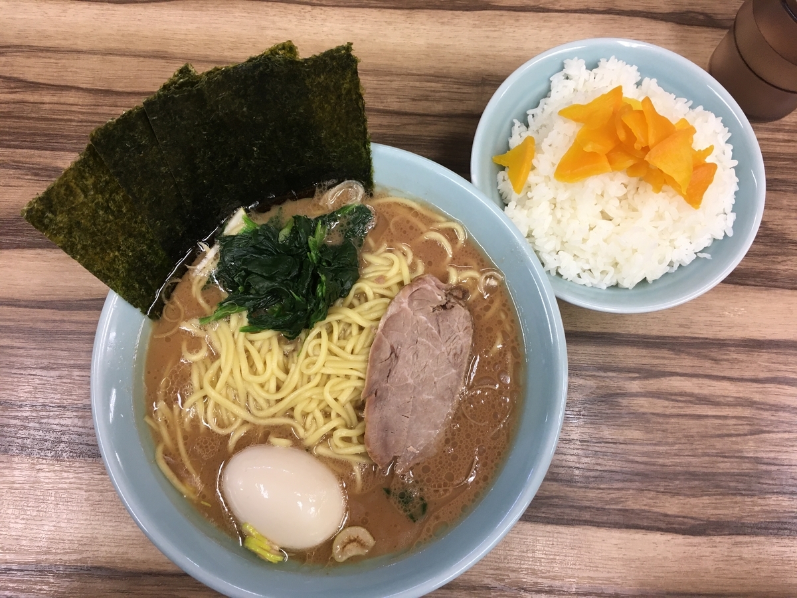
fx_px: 668
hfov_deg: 61.7
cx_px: 398
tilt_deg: -75.4
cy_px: 299
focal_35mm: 29
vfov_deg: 48.2
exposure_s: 1/30
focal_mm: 4.15
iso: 40
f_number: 2.2
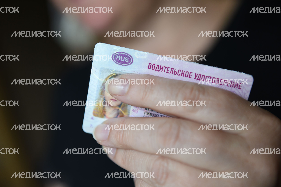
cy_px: 94
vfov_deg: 22.6
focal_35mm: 60
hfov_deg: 33.4
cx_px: 140
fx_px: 468
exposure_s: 1/100
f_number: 3.5
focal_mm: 60
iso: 640
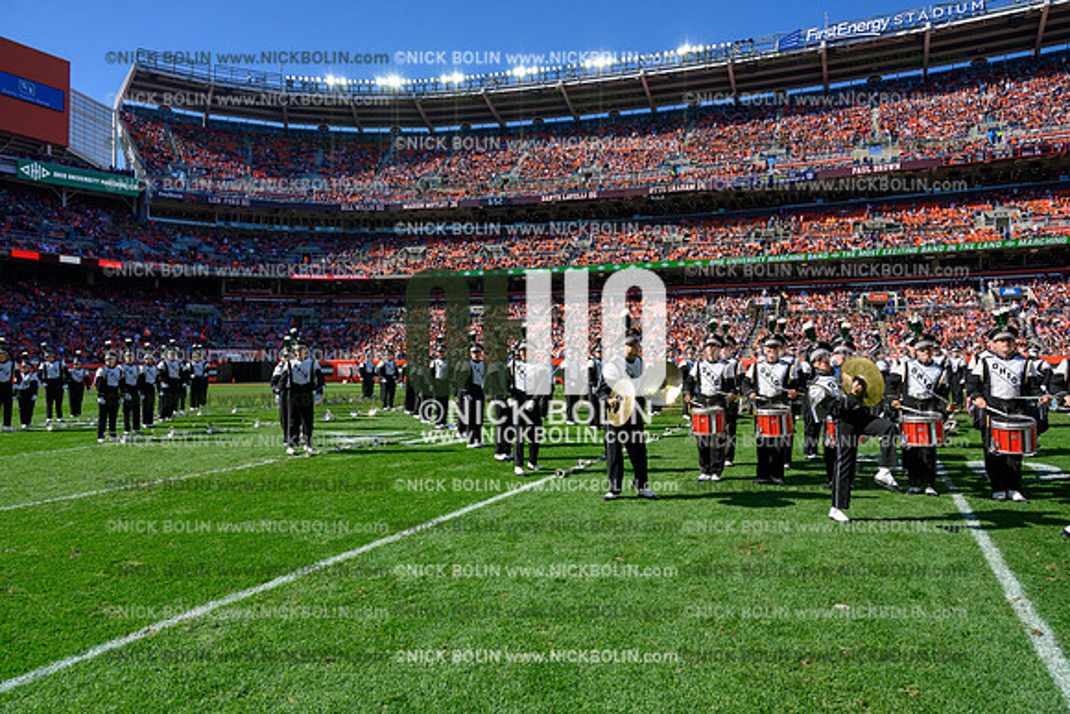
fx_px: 713
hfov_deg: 73.7
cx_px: 535
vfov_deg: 53.2
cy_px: 357
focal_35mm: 24
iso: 1000
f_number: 8
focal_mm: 24
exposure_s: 1/4000
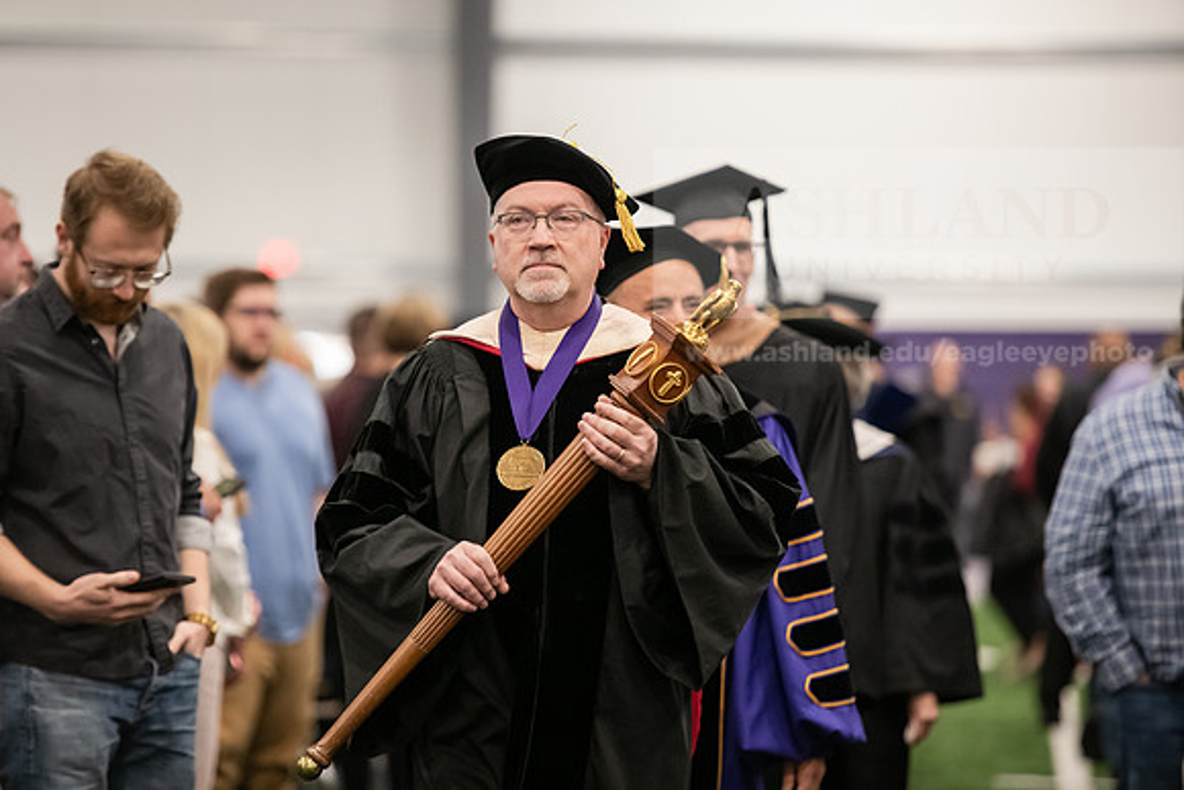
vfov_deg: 7.6
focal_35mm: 180
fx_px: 5921
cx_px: 592
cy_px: 395
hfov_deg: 11.4
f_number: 3.2
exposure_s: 1/200
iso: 3200
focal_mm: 180
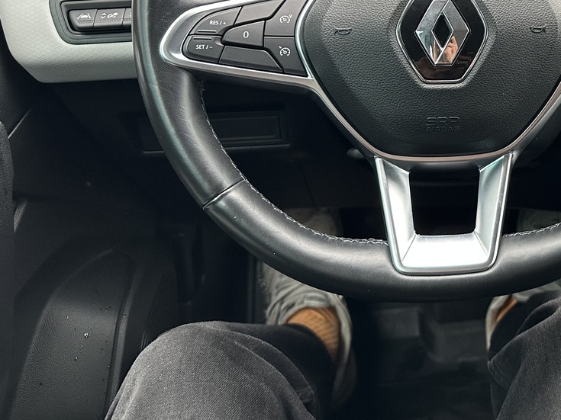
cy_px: 42
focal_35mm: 47
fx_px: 762
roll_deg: +0.0
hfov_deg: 37.1
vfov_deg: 29.6
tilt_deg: -23.8
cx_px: 533
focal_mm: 6.86
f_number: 1.78
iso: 250
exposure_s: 1/73
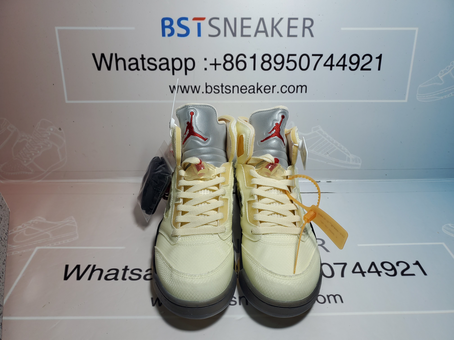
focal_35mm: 26
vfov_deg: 53.1
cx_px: 227
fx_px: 341
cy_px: 170
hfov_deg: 67.3
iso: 50
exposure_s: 1/710
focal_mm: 4.3
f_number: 1.5
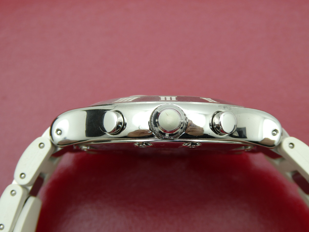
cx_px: 154
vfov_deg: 19.6
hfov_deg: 26.0
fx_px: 669
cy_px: 115
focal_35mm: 75
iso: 80
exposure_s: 1/80
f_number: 4.6
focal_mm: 13.2
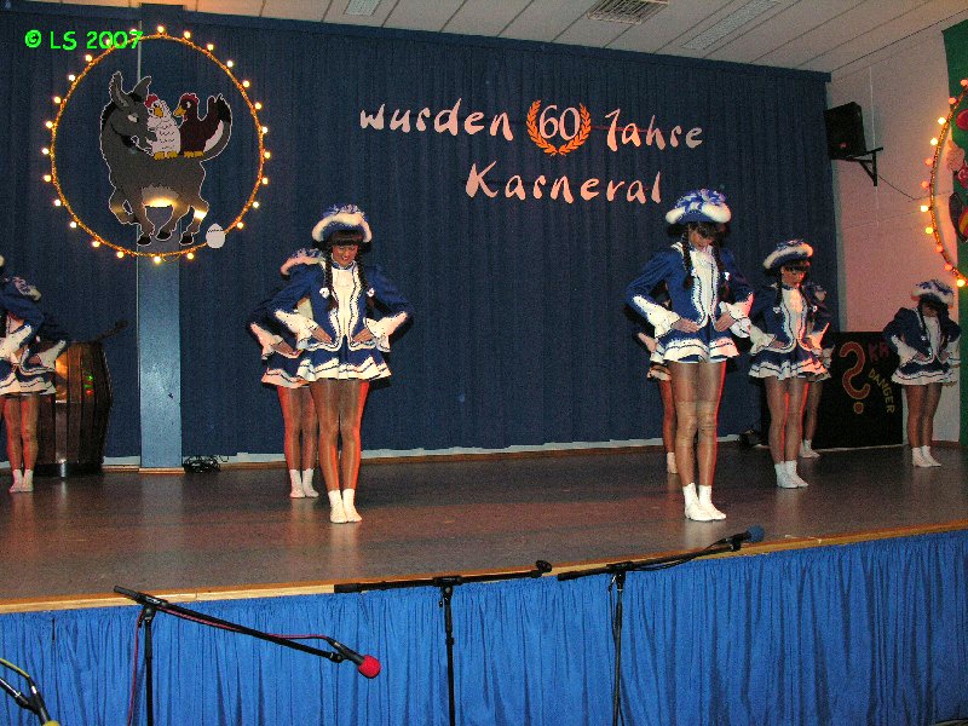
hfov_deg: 52.6
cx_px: 484
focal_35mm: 35
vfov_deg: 40.7
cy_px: 363
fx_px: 979
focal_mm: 8.9
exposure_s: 1/60.1
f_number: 4
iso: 200
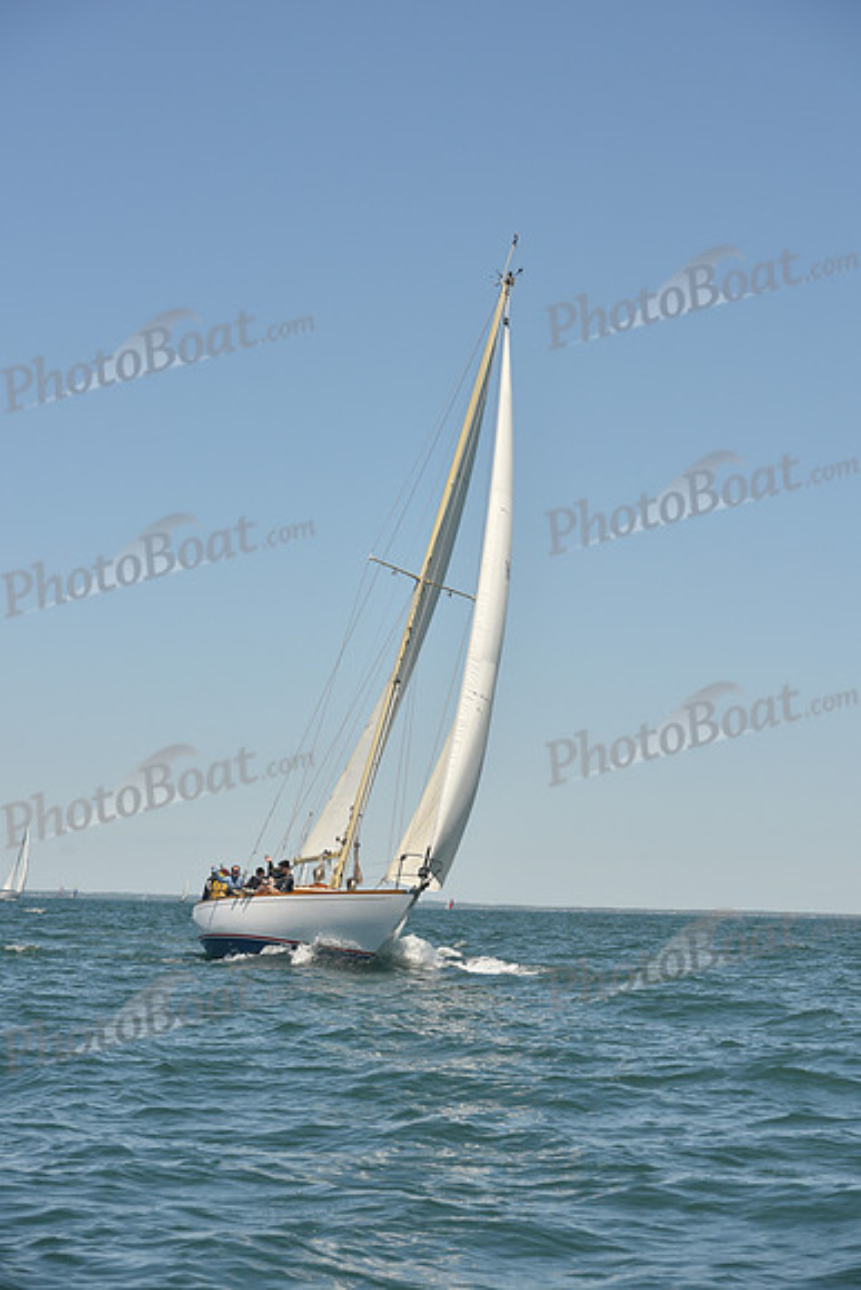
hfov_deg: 19.5
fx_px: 2510
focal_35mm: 70
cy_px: 645
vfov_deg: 28.8
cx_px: 430
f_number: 7.1
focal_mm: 70
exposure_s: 1/800
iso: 250
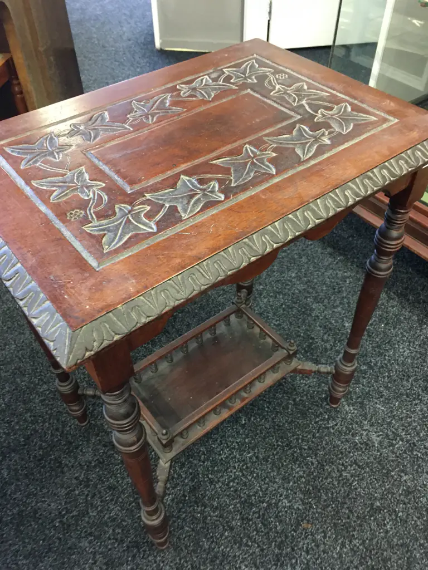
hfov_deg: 48.2
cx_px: 214
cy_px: 285
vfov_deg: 61.7
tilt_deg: -45.2
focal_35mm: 29
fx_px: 478
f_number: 2.2
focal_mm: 4.15
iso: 100
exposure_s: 1/8
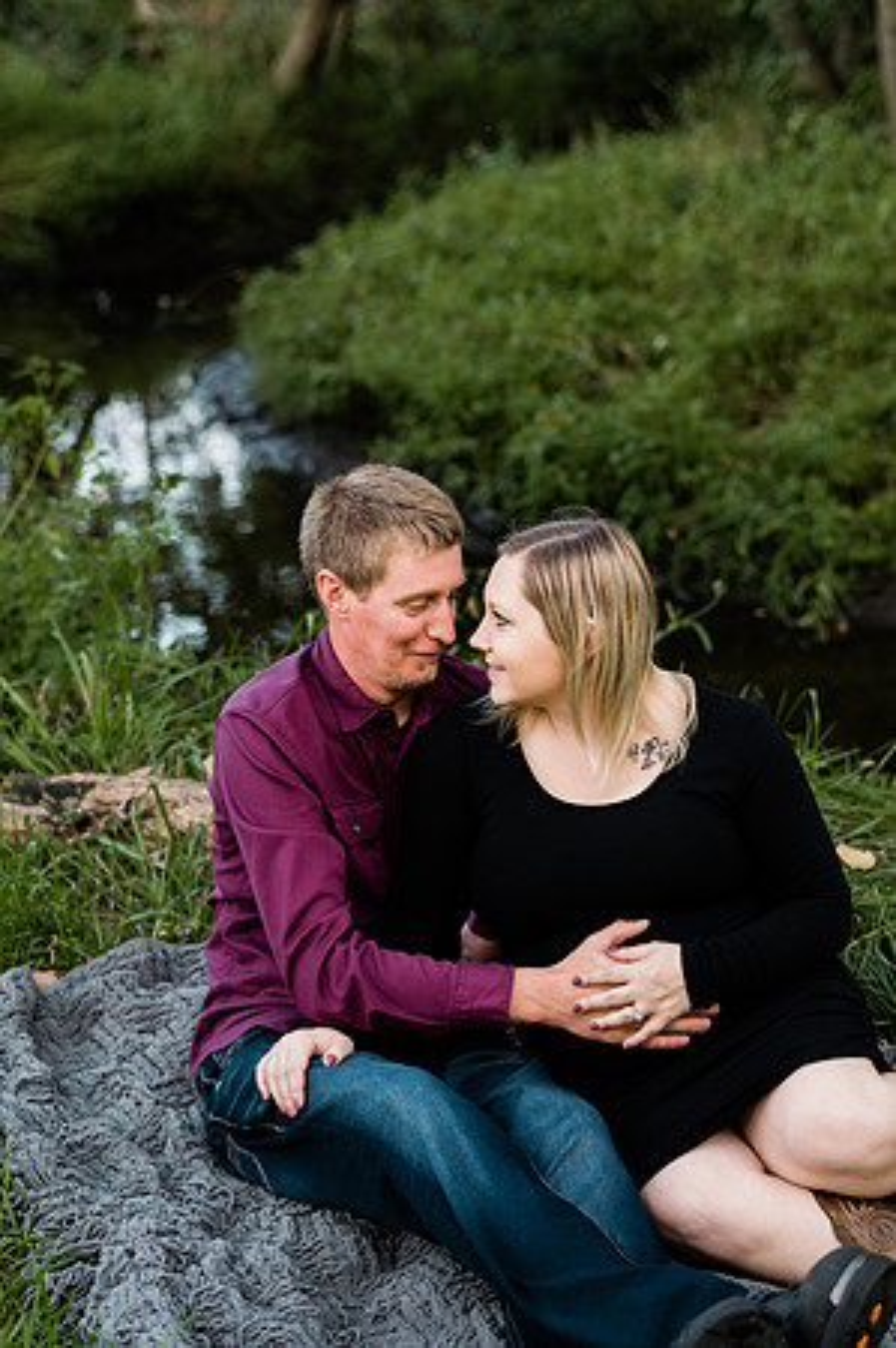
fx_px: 2170
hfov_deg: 23.3
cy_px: 674
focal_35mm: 58
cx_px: 448
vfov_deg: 34.5
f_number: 2.8
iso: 400
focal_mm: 58
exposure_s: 1/200
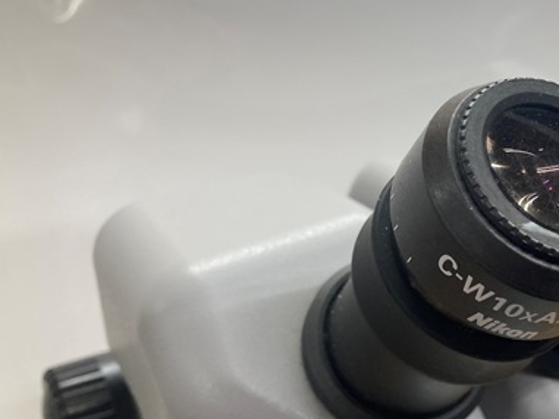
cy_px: 251
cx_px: 455
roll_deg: -1.7
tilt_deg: -18.8
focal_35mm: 47
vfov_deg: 30.8
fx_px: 759
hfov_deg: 38.7
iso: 80
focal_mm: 3.99
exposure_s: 1/60
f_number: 1.8
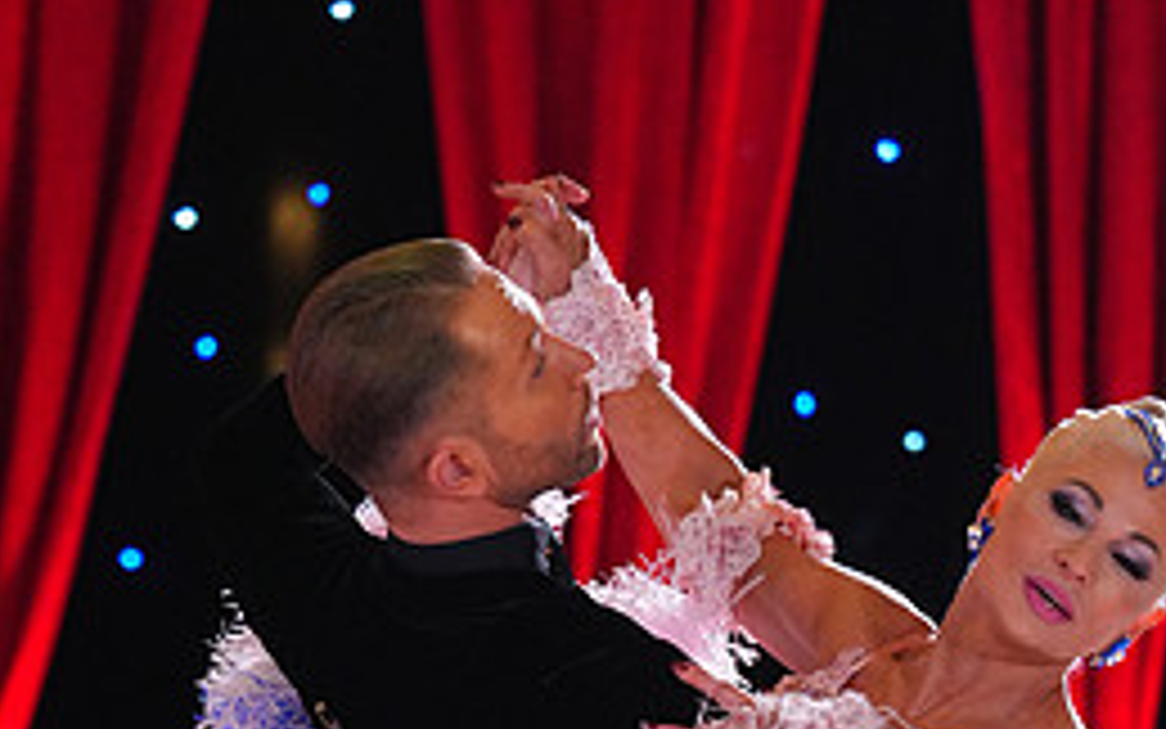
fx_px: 11474
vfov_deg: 3.6
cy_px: 1287
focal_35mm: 361
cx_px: 826
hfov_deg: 5.8
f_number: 4
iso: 2500
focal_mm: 158
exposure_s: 1/250
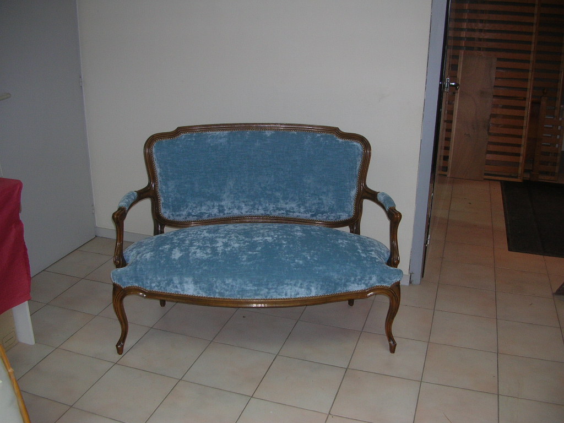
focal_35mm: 35
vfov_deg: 40.7
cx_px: 282
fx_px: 570
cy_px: 212
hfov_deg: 52.6
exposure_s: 1/60.1
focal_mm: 5.8
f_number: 2.8
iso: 66
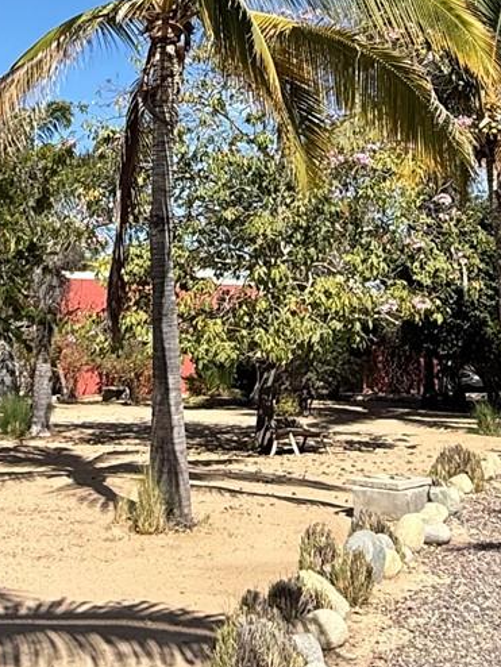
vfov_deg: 31.9
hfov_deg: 25.1
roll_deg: -1.7
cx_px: 157
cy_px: 92
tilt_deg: +13.7
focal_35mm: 58
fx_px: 1118
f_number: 2.2
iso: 50
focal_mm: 2.22
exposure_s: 1/2165
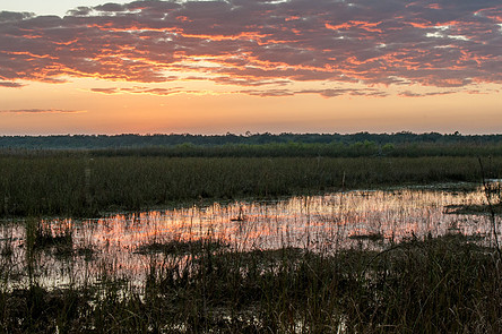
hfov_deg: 27.3
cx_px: 291
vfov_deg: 18.4
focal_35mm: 74
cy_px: 149
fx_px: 1031
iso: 200
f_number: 16
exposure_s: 1/8
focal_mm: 35
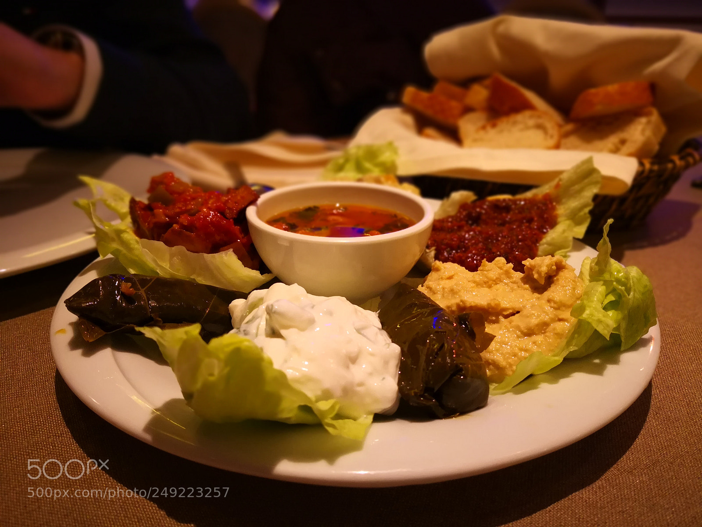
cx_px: 351
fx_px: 548
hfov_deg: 65.3
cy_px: 264
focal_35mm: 27
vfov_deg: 51.4
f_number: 4
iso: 250
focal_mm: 3.95
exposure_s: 1/33.3
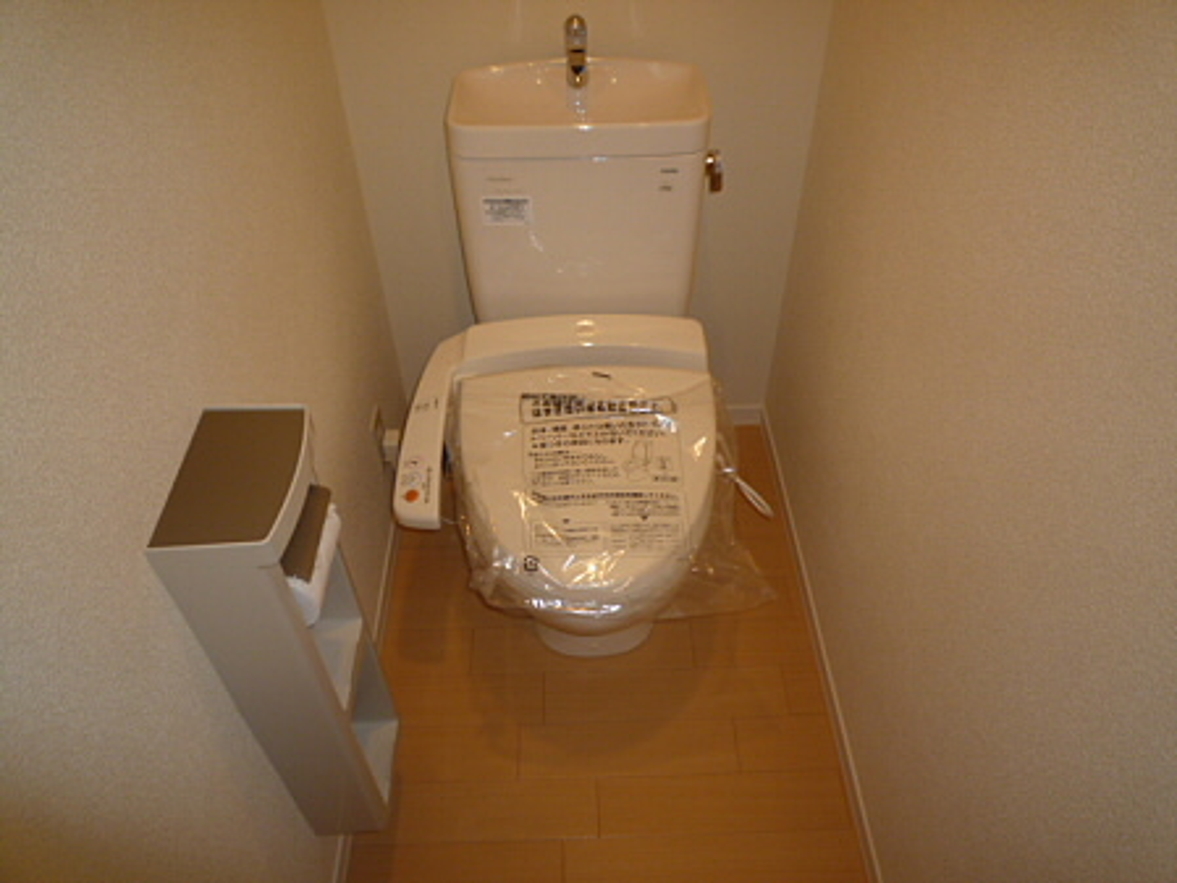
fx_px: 850
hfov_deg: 69.4
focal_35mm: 25
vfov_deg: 54.9
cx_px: 588
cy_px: 442
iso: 100
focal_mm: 4.4
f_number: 2.8
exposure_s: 1/30
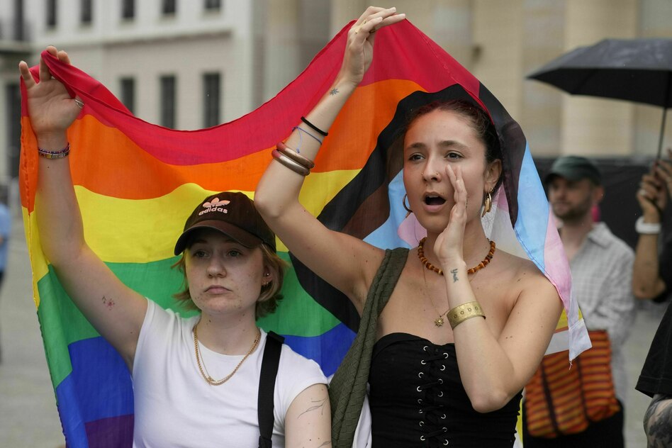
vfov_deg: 19.5
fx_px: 1307
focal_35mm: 70
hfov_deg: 28.8
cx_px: 336
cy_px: 224
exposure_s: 1/1600
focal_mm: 70
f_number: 3.5
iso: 1000
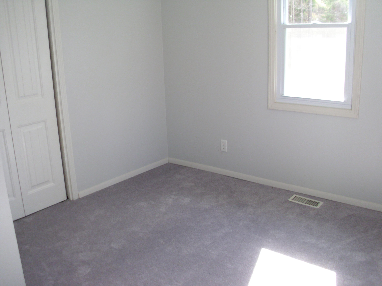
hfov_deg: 49.0
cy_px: 143
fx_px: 419
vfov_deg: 37.7
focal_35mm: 38
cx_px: 191
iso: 200
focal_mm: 6.36
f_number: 3
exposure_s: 1/60
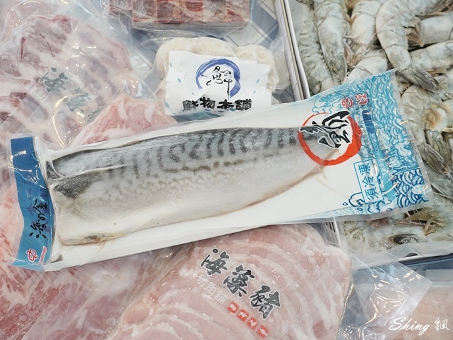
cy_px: 170
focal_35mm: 39
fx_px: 511
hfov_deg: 47.8
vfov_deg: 36.8
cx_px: 215
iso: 500
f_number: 5.6
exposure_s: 1/50
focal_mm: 35
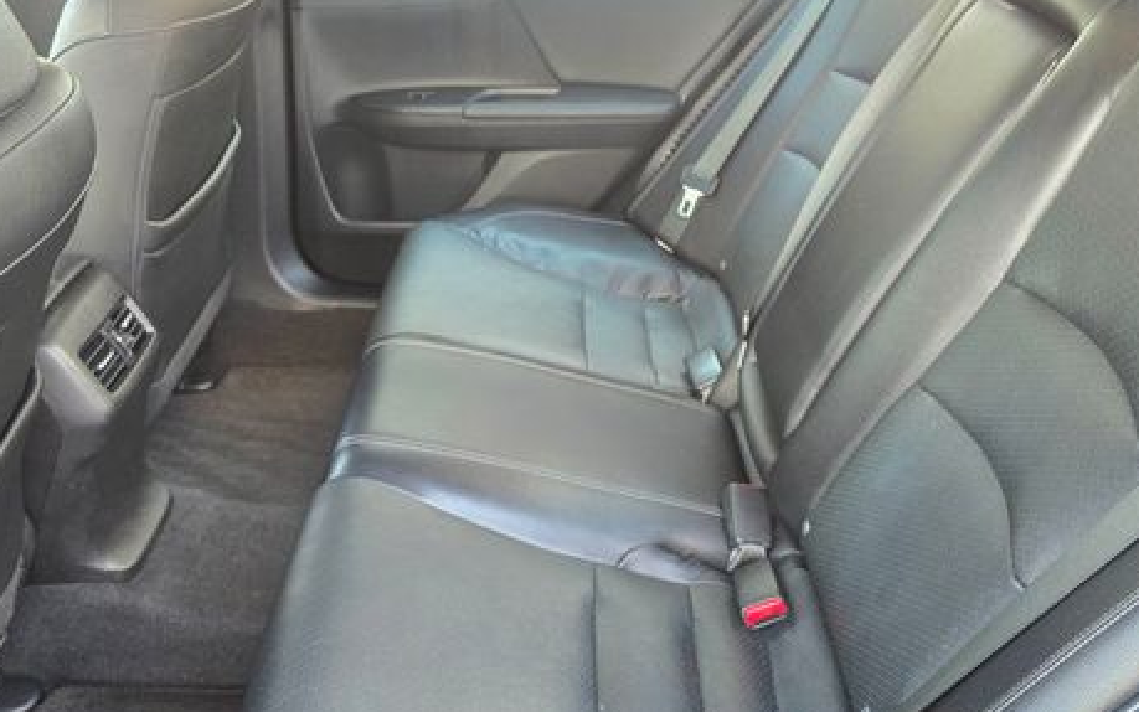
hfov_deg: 56.7
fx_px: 1056
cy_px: 469
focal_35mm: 34
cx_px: 541
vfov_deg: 36.9
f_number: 1.7
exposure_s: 1/120
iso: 500
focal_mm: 6.3
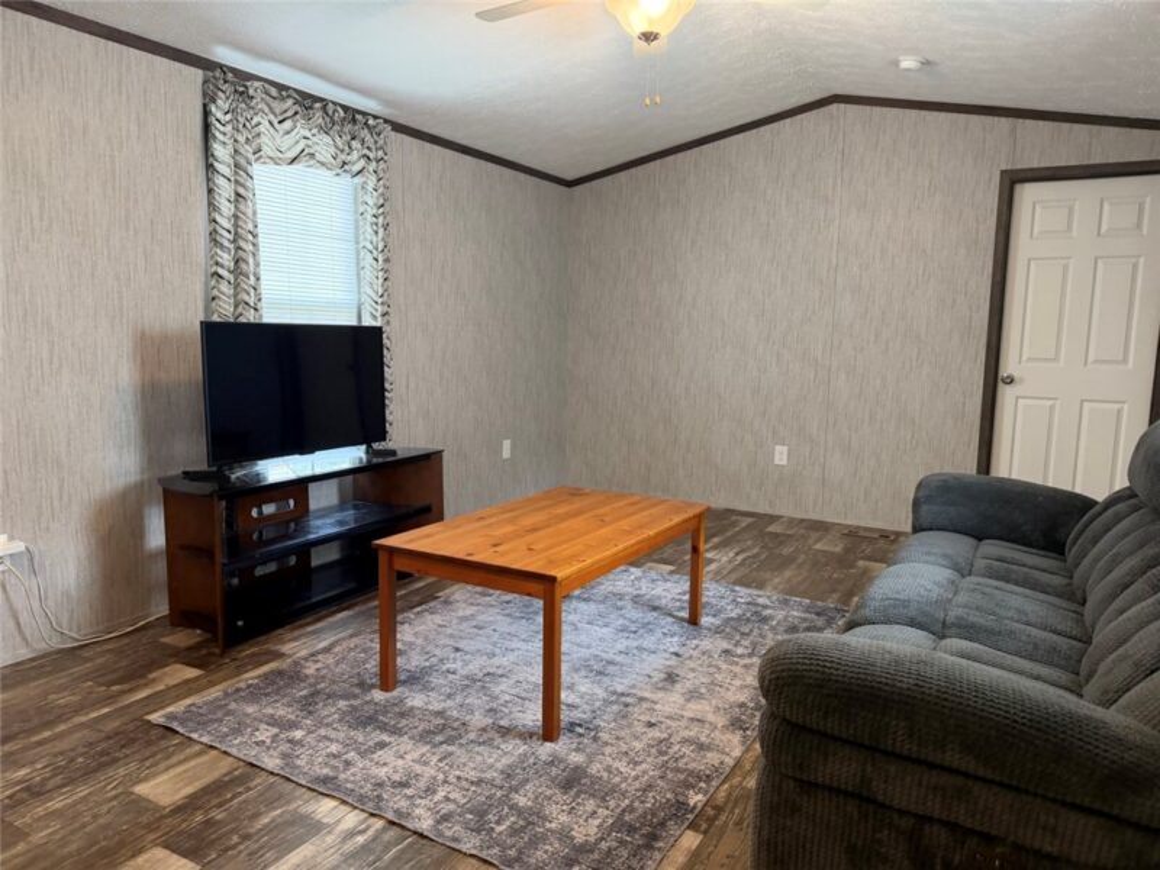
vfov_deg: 56.8
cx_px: 580
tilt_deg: -7.8
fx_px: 804
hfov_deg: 71.6
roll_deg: +1.1
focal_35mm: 24
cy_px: 435
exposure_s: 1/60
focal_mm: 6.76
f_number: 1.78
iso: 200
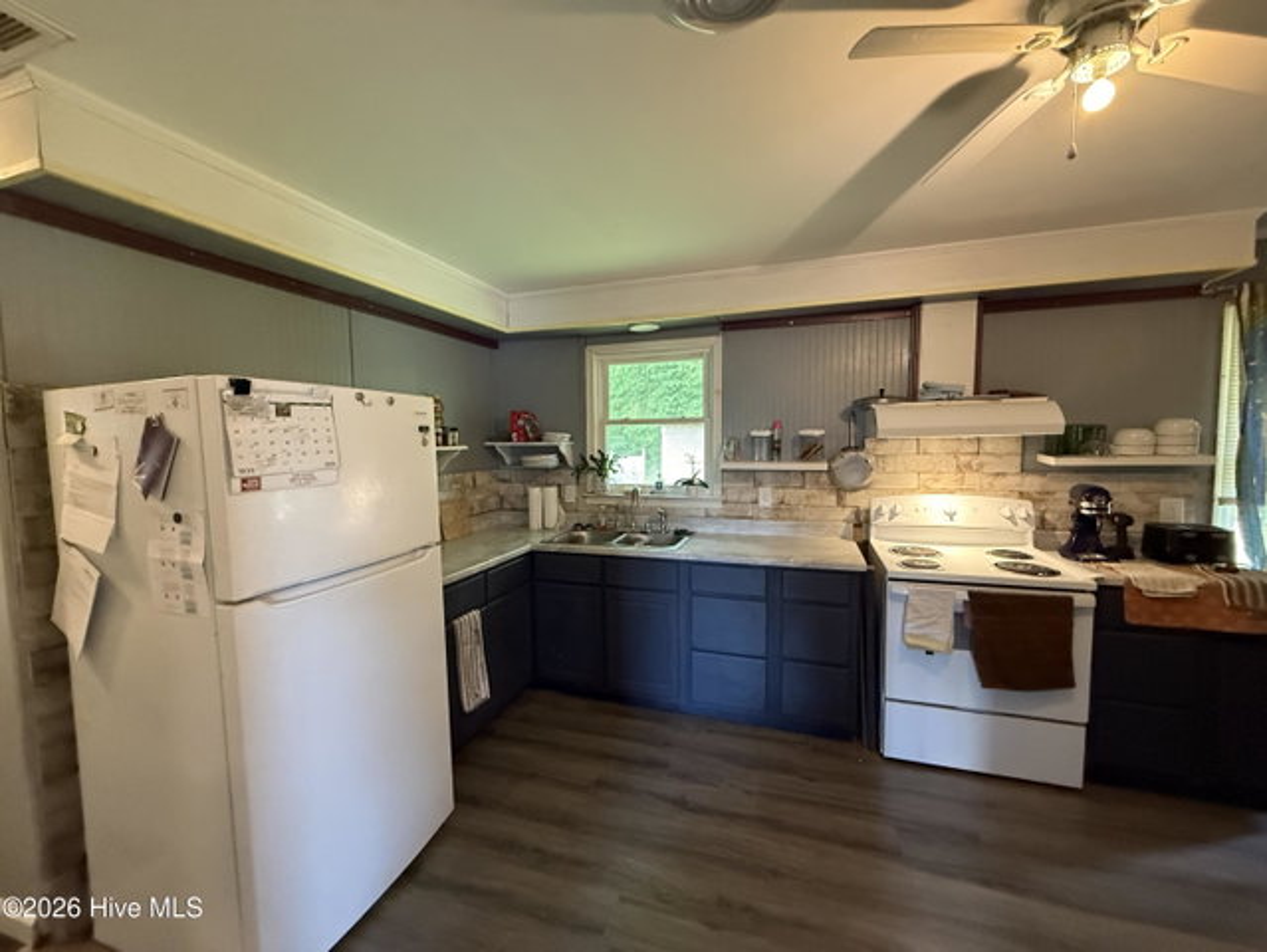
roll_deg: +1.2
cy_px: 476
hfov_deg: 102.0
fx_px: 513
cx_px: 634
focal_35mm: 14
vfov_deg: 85.7
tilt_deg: -3.3
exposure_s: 1/60
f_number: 2.2
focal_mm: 2.22
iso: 640
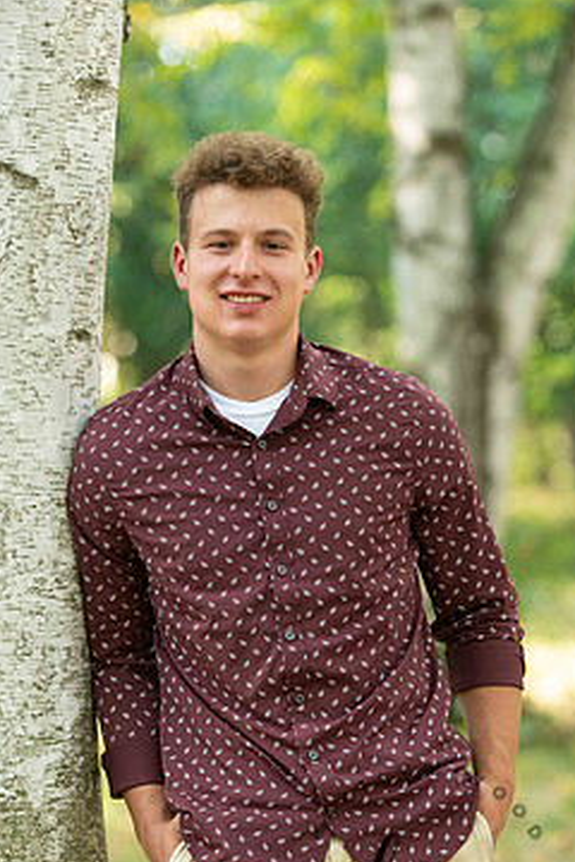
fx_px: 3474
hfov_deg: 9.5
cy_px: 508
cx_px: 280
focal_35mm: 145
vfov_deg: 14.1
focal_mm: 116
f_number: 2.8
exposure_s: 1/200
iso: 400
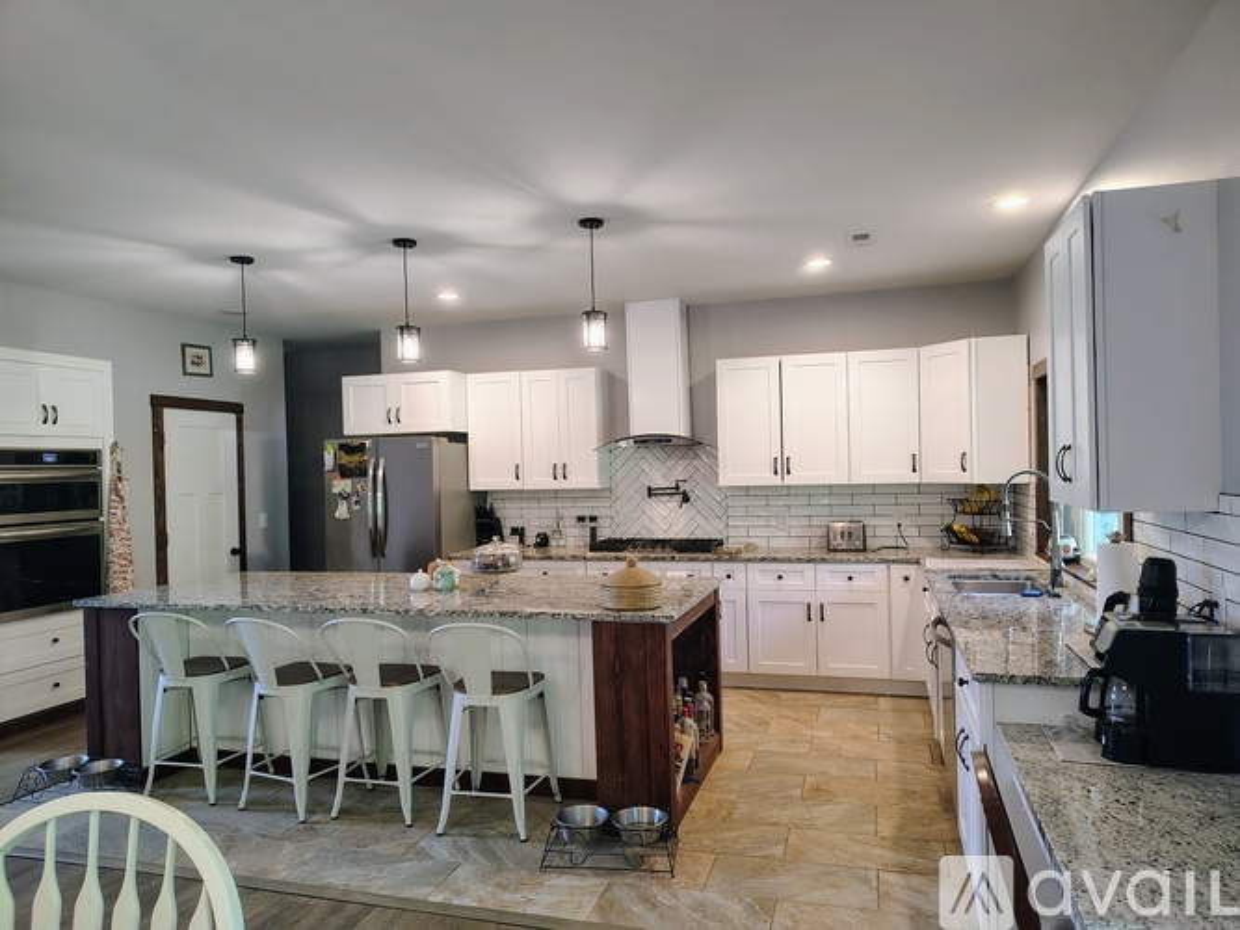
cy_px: 465
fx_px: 860
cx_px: 620
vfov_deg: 56.8
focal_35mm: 24
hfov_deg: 71.6
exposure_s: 1/120
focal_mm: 5.56
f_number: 1.8
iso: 1013
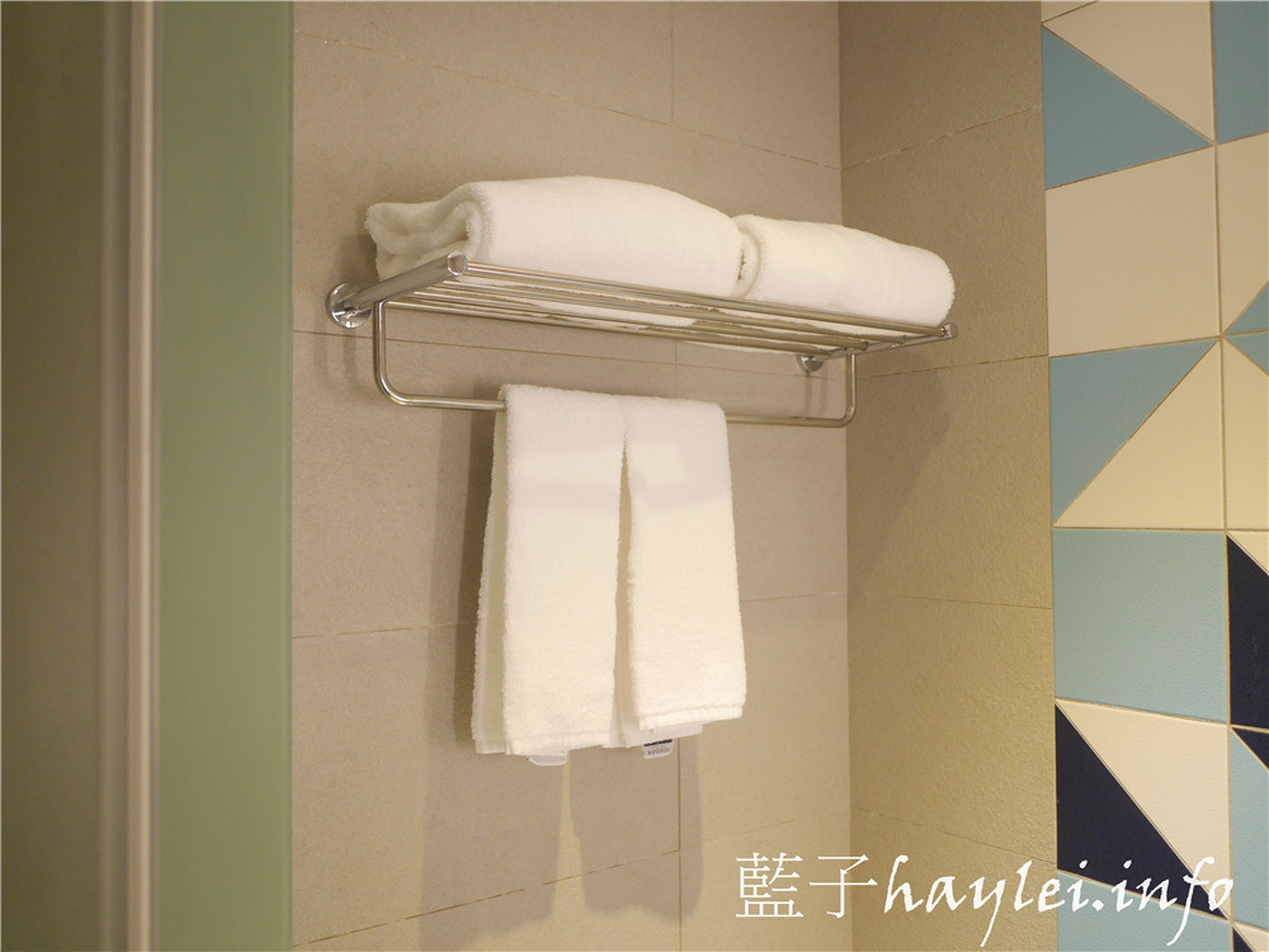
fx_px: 1100
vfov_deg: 46.8
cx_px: 634
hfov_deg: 60.0
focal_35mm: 30
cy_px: 476
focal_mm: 15
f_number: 1.7
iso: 800
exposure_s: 1/125
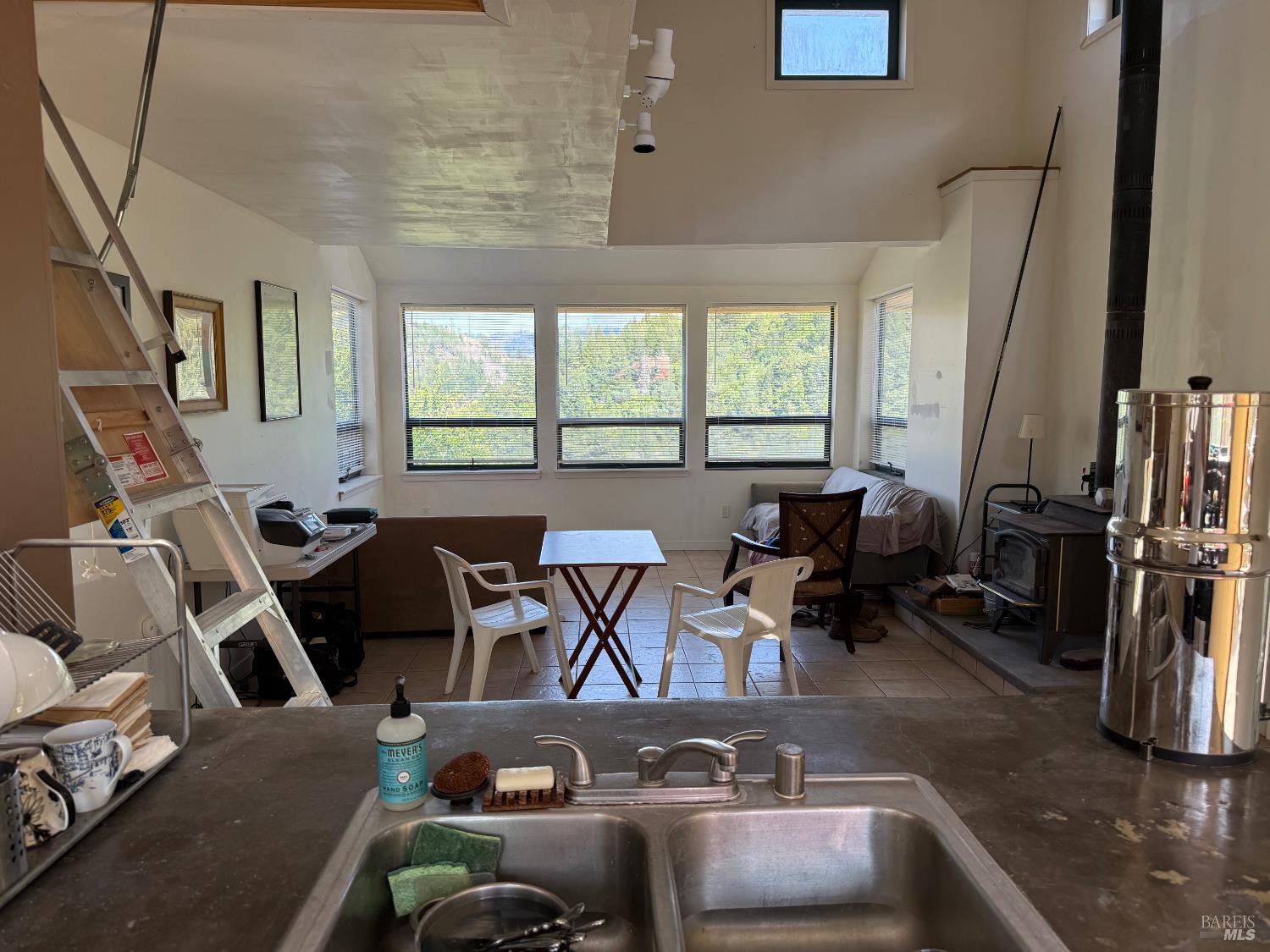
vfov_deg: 56.8
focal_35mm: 24
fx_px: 881
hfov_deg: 71.6
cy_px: 476
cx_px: 635
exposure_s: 1/221
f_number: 1.78
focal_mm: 6.76
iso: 100
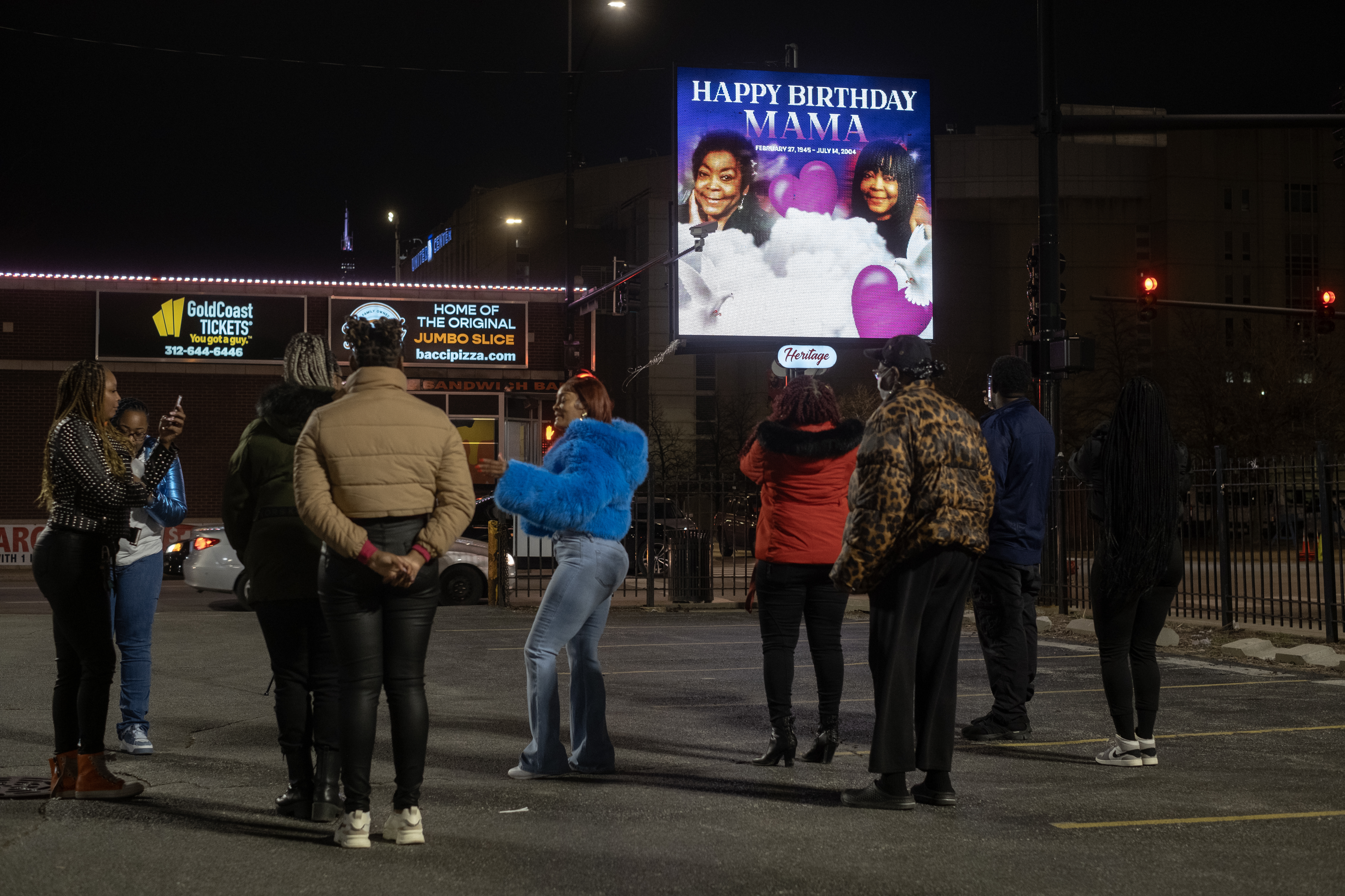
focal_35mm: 53
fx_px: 1980
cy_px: 448
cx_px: 672
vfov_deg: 25.5
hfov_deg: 37.5
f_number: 2.8
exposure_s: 1/125
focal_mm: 35
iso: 1250
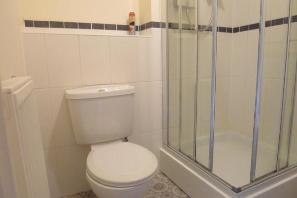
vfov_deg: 53.2
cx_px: 148
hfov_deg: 73.7
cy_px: 99
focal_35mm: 24
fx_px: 198
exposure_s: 1/30
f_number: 2
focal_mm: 5.1
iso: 800
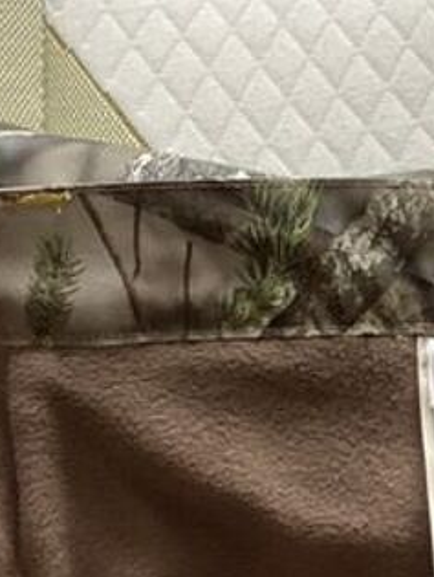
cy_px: 516
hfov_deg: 11.0
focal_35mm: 131
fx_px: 2185
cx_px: 580
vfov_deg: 14.9
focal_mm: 3.3
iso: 80
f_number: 2.4
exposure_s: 1/60
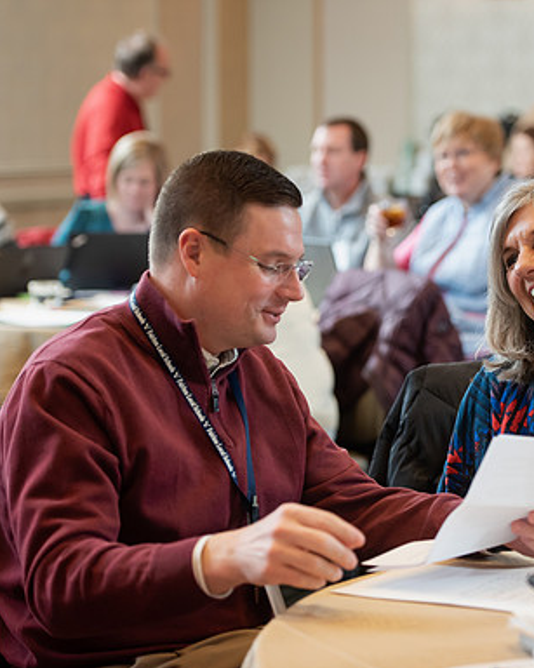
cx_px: 404
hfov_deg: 12.6
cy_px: 335
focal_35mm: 122
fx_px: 2411
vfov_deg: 15.8
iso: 1600
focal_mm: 86
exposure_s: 1/160
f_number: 3.2
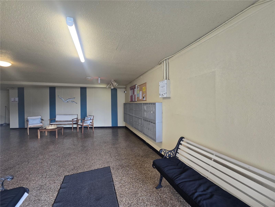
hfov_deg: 106.2
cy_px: 104
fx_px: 103
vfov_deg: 89.9
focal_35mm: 13
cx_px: 138
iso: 100
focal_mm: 2.2
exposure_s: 1/60
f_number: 2.2
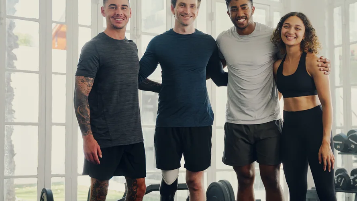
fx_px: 598
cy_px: 116
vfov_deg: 19.0
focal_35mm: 63
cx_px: 228
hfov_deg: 33.0
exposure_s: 1/250
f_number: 2.8
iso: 320
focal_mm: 42.8
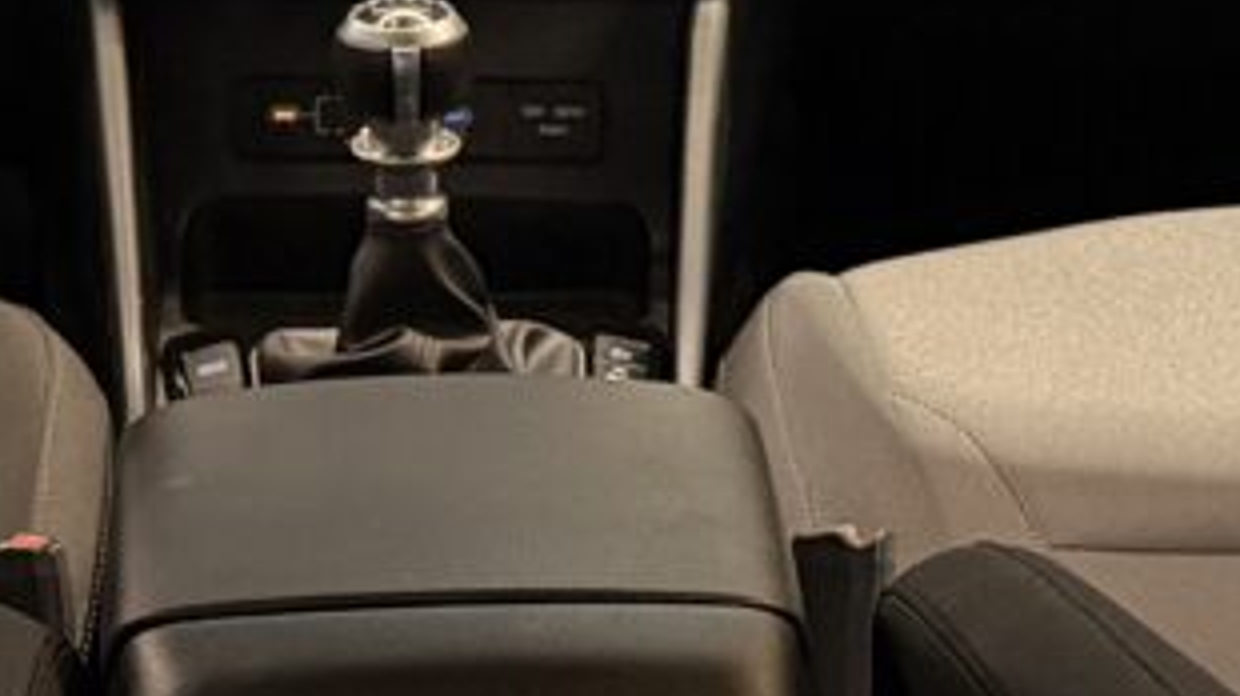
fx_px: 4436
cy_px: 368
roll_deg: +1.5
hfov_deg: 15.8
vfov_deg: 9.0
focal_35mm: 135
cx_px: 252
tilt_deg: -22.9
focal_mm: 6.76
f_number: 1.78
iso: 1000
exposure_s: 1/33
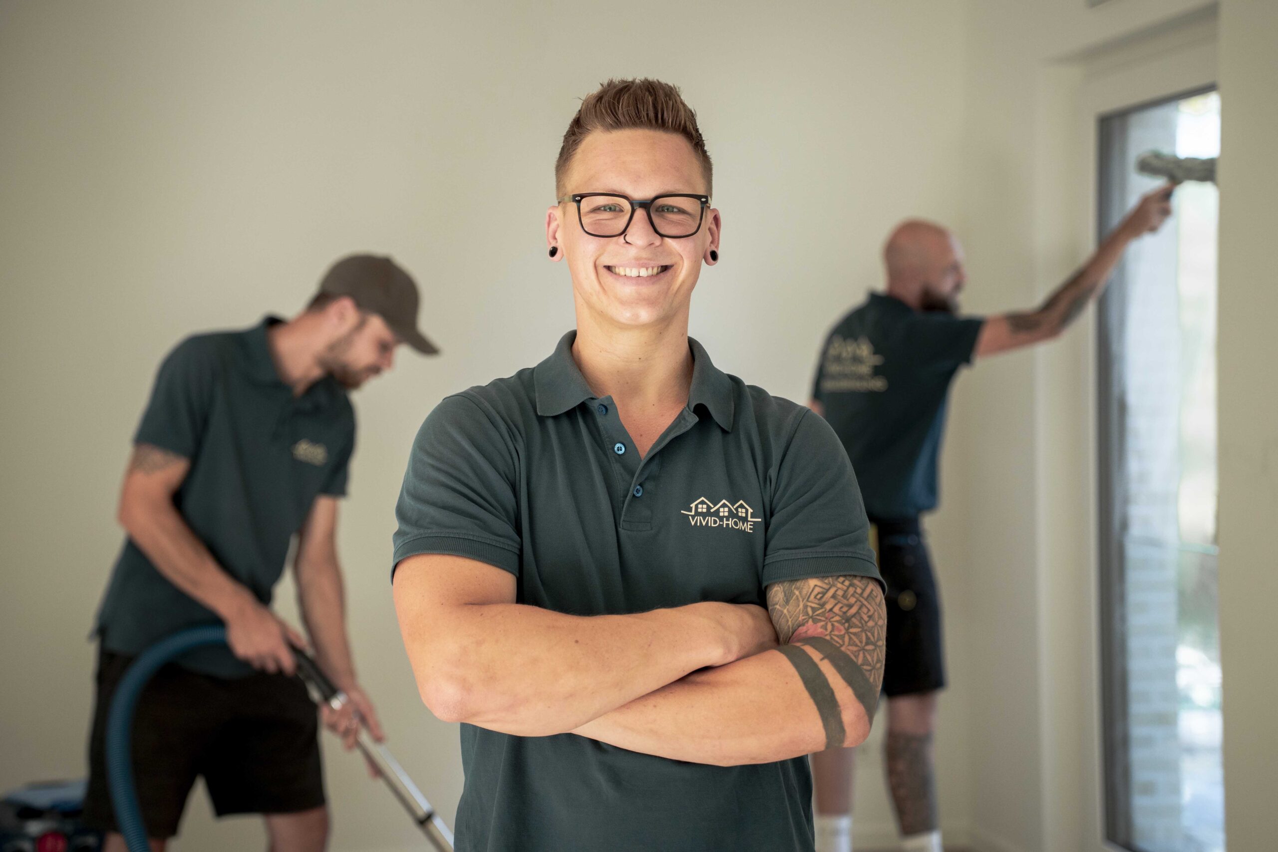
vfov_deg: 19.7
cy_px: 414
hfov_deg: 29.1
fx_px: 2458
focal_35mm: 69
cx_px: 627
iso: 640
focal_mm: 60
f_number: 2.8
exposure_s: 1/640
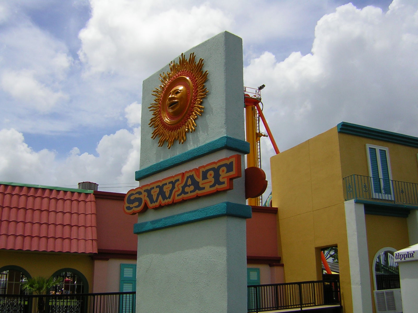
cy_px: 156
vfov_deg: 39.7
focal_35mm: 36
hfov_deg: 51.4
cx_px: 209
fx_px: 435
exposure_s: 1/593
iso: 50
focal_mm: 4.7
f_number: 5.2
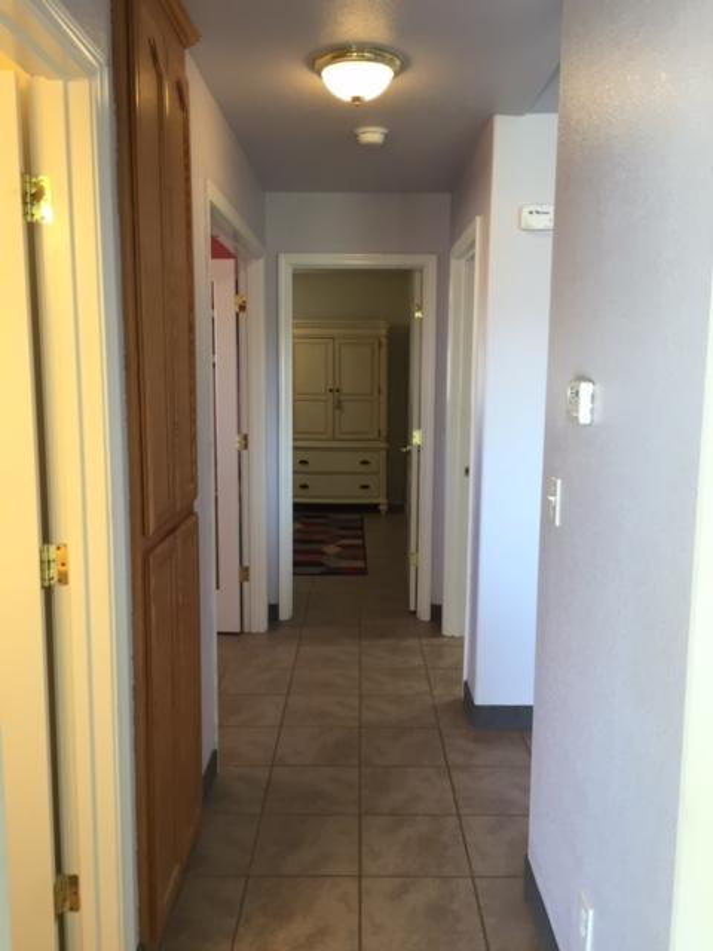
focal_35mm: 29
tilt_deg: -6.4
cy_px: 476
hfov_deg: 48.2
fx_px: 796
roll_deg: +0.3
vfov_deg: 61.7
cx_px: 356
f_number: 2.2
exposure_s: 1/30
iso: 64
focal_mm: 4.15
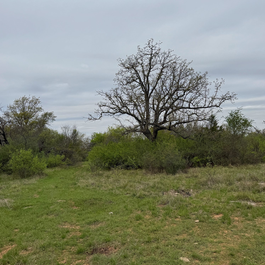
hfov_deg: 55.6
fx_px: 251
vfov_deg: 55.6
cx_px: 133
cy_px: 132
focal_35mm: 29
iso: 80
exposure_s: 1/5319
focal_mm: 6.76
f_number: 1.78
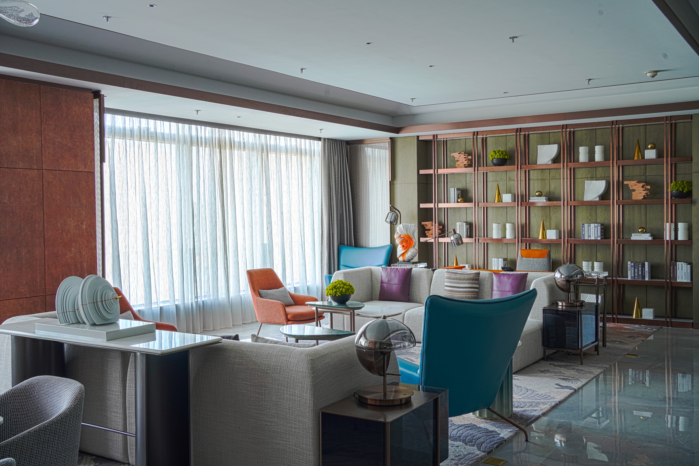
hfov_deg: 53.1
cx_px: 340
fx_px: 699
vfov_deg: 36.9
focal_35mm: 36
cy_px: 233
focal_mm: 35
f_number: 10
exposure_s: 1/160
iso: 250
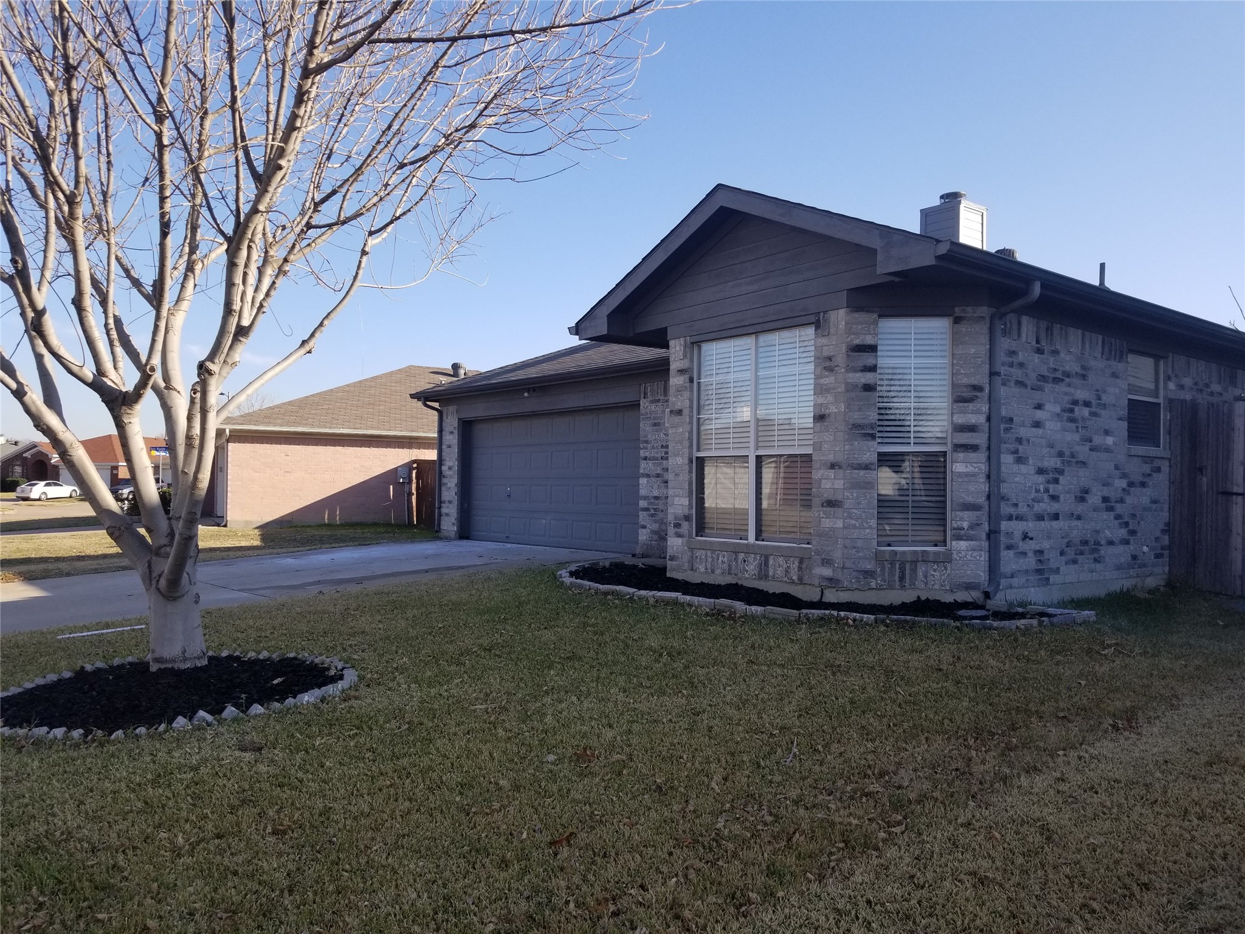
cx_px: 622
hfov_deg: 67.3
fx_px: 935
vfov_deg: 53.1
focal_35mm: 26
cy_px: 467
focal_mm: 4.3
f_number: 1.7
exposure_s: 1/1204
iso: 50
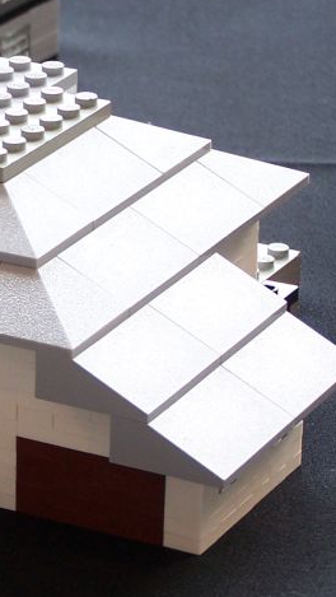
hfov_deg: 6.1
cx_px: -228
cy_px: 207
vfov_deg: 11.0
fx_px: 3087
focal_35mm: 195
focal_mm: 13.7
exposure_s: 1/30
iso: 80
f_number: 3.2
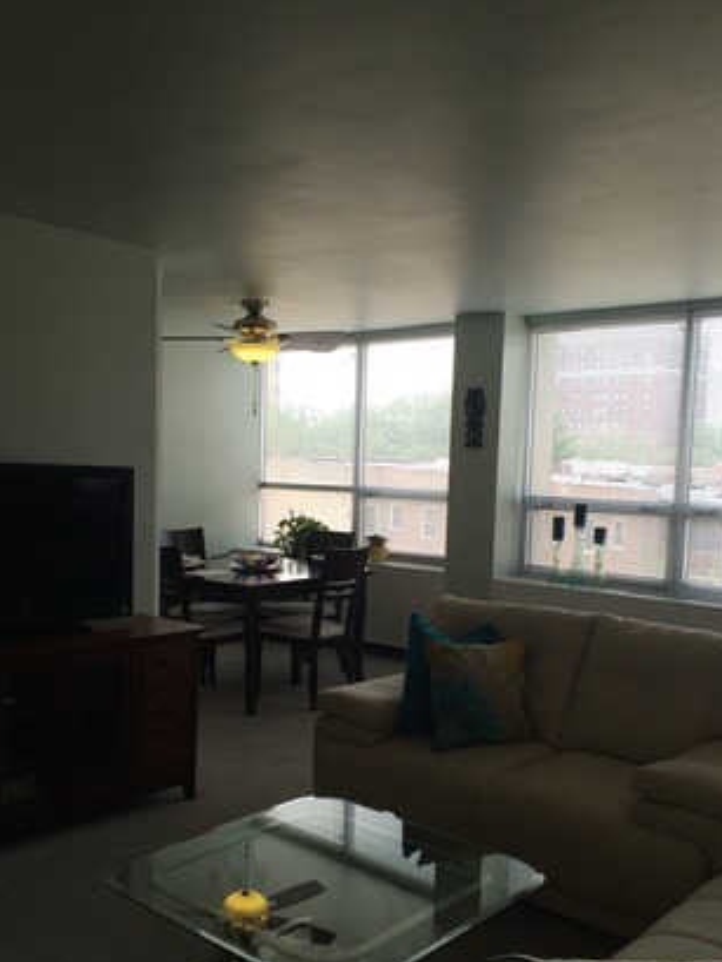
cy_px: 560
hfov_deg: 41.8
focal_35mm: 34
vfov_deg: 53.7
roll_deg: -0.5
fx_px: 945
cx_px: 365
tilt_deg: -8.0
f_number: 2.2
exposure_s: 1/120
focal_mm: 4.15
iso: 40
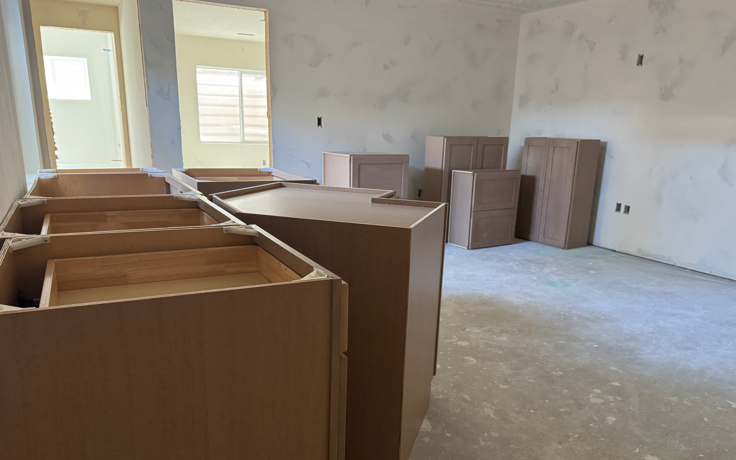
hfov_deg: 70.4
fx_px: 521
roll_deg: -1.9
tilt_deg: -16.6
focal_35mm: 26
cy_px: 265
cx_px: 373
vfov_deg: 47.4
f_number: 1.78
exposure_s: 1/60
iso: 640
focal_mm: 6.76
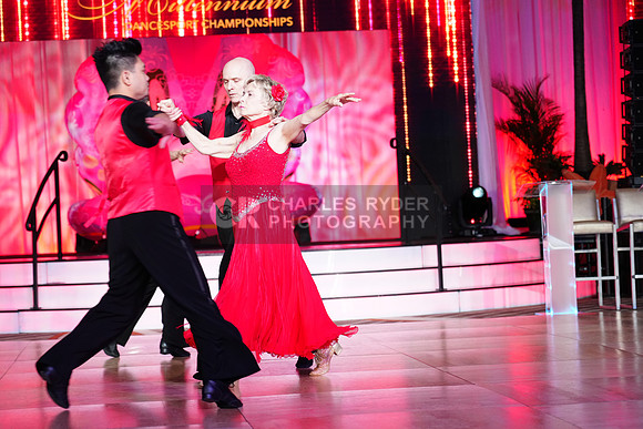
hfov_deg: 19.5
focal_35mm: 105
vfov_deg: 13.0
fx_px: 1876
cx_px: 322
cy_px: 214
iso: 2500
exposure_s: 1/400
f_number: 4
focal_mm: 105
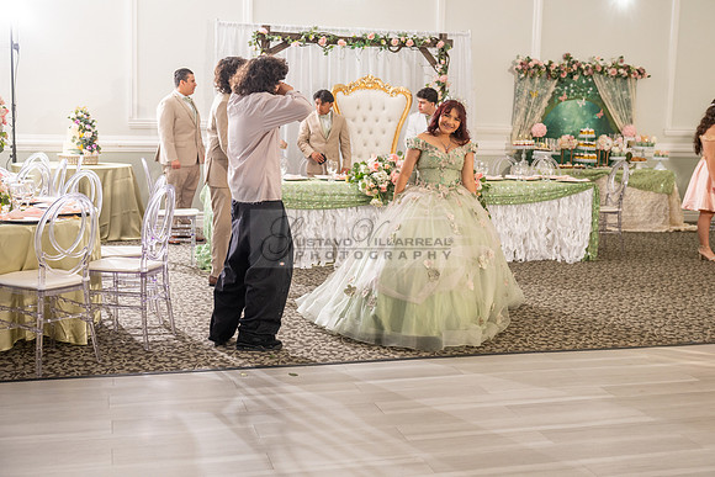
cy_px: 238
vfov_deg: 28.1
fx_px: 954
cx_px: 358
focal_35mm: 48
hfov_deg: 41.1
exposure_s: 1/160
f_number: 4.5
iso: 500
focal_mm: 48
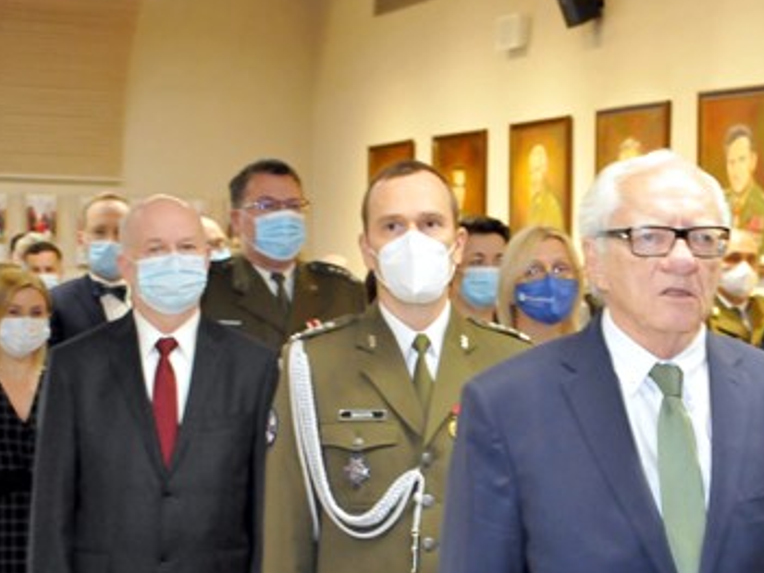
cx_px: 440
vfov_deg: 17.6
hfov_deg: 23.3
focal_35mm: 84
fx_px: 1853
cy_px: 324
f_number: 4.2
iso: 2500
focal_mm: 32
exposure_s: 1/100
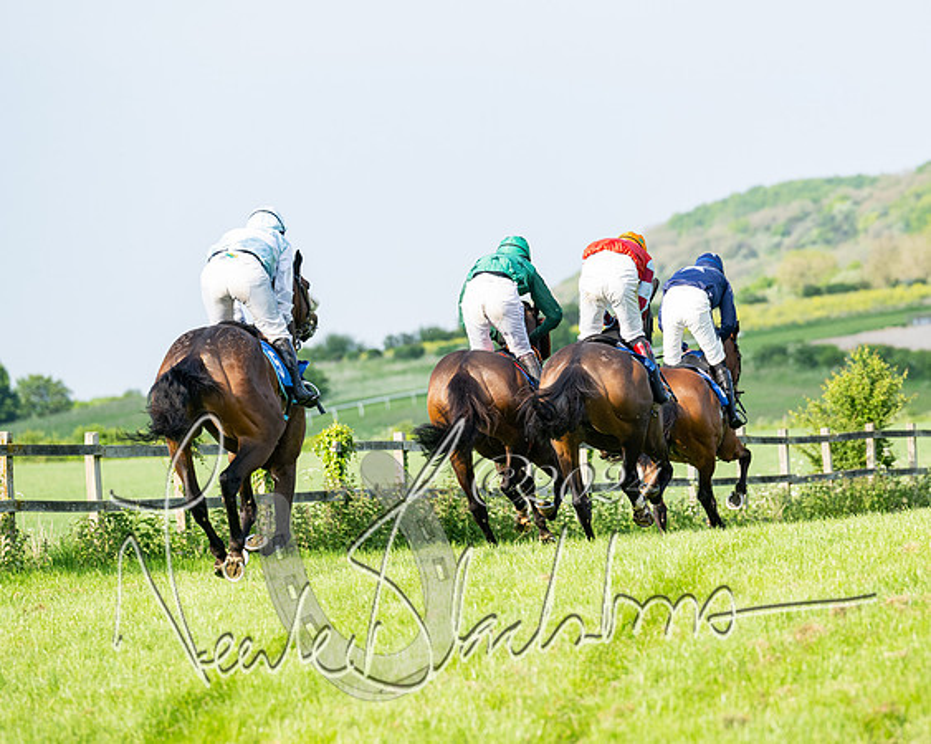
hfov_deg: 8.0
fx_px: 6651
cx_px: 527
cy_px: 373
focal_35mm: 241
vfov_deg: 6.4
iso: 400
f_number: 5
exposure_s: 1/1250
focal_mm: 200
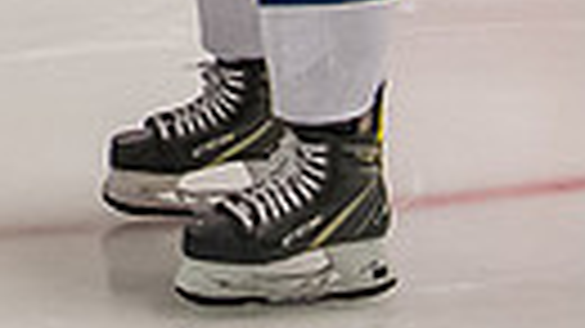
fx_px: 4450
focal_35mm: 287
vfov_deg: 4.1
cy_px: -653
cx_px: -332
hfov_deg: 7.4
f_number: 4
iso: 2500
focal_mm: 28
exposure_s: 1/250
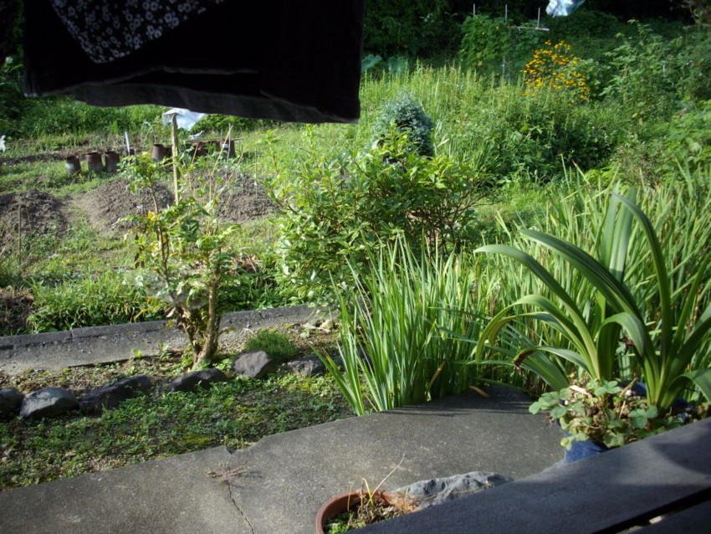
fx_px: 760
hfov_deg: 50.1
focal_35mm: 37
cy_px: 267
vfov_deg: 38.7
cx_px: 356
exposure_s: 1/250
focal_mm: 6.2
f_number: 2.8
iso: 80
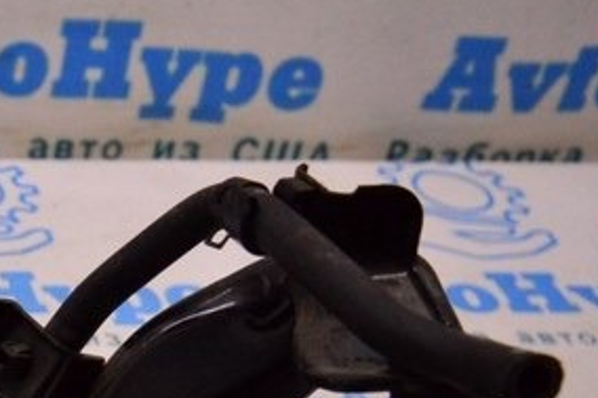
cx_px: -417
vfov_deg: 12.2
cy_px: 568
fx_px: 1793
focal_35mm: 108
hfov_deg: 16.4
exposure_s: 1/400
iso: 1600
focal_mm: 20
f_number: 4
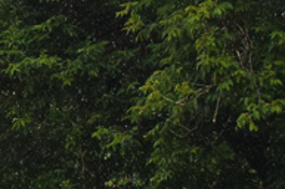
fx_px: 2956
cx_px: -524
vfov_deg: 3.7
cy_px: 254
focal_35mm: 374
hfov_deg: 5.3
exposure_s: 1/800
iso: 800
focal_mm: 40
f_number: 6.3
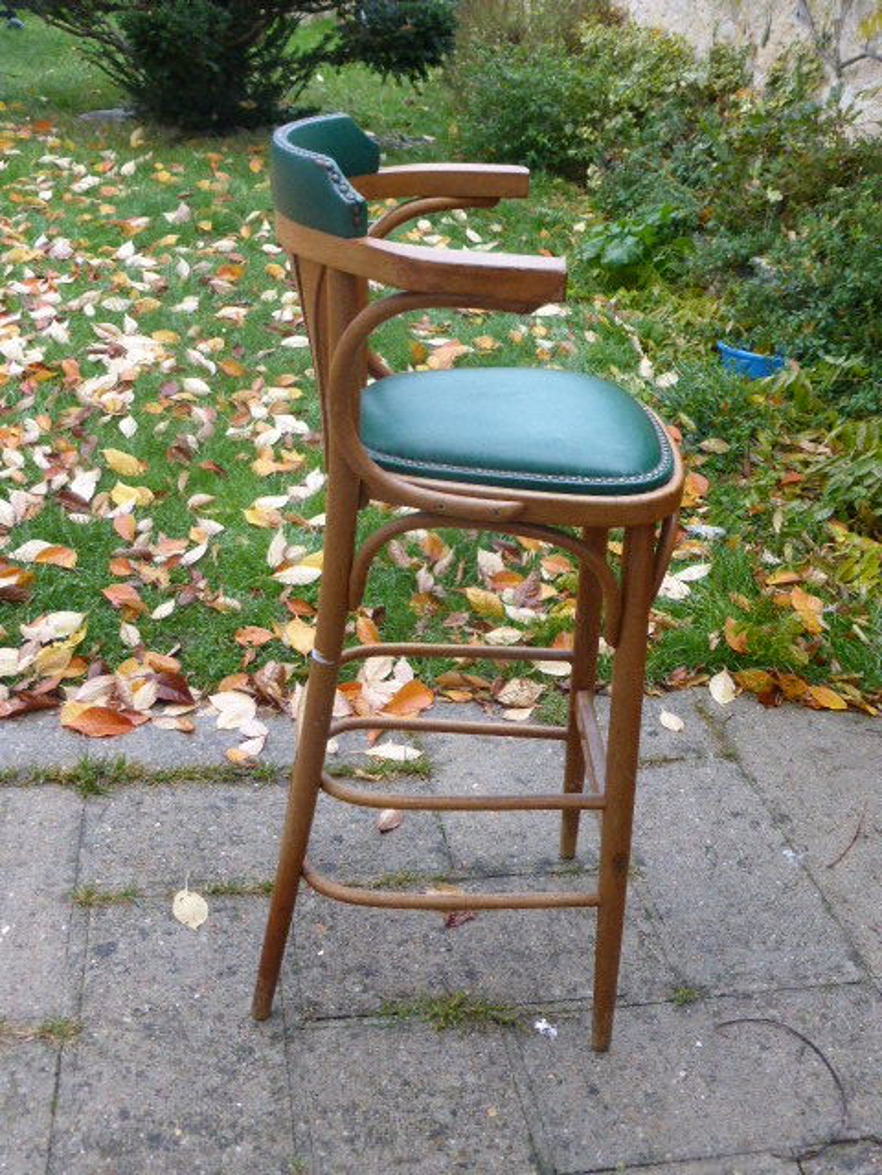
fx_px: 1359
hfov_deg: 36.0
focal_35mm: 40
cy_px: 588
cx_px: 441
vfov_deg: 46.8
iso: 400
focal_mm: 6.9
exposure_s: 1/125
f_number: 3.9
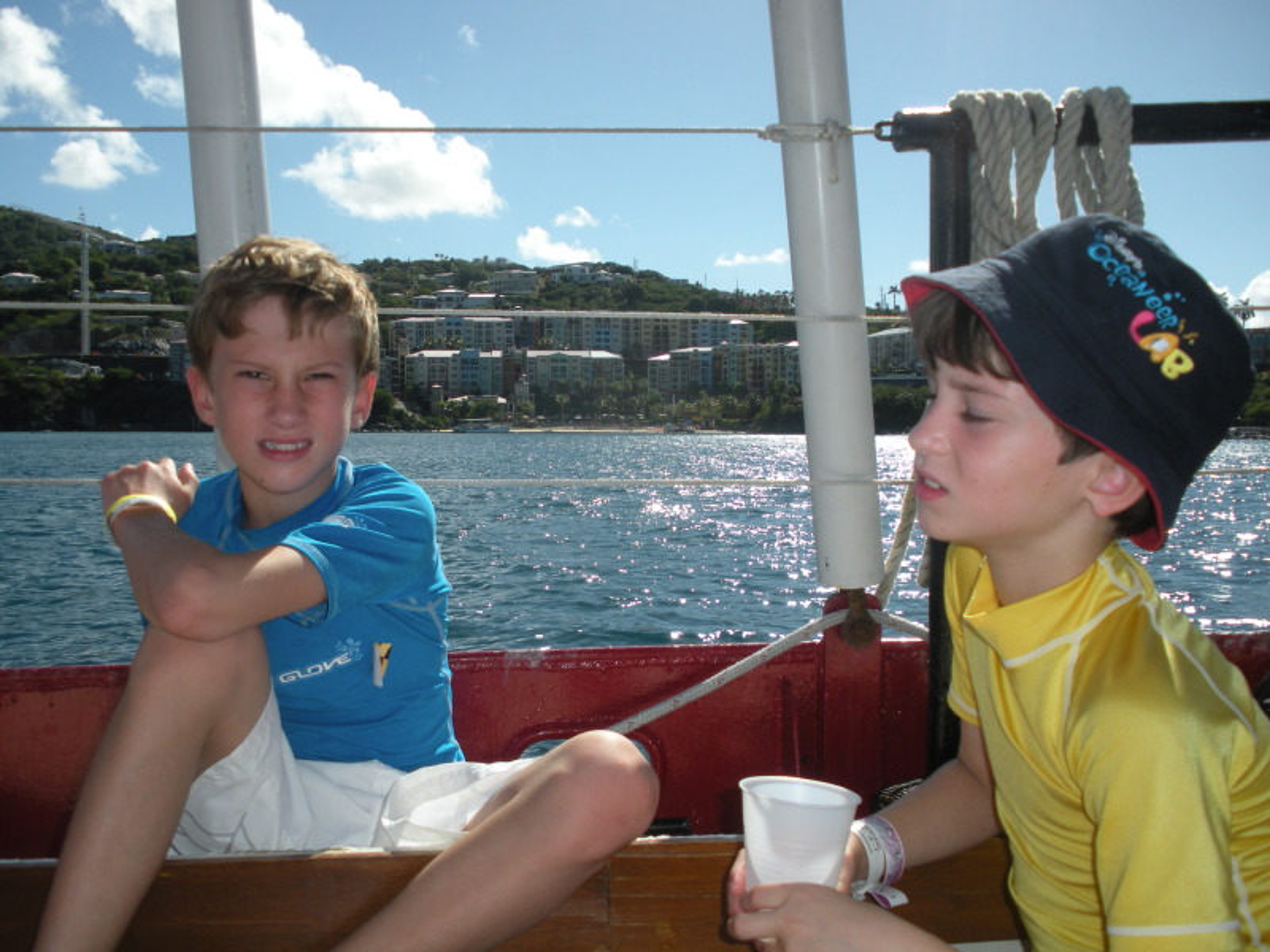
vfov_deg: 39.7
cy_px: 476
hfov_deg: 51.4
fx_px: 1321
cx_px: 635
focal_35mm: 36
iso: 64
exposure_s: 1/1010
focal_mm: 6.3
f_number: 3.5
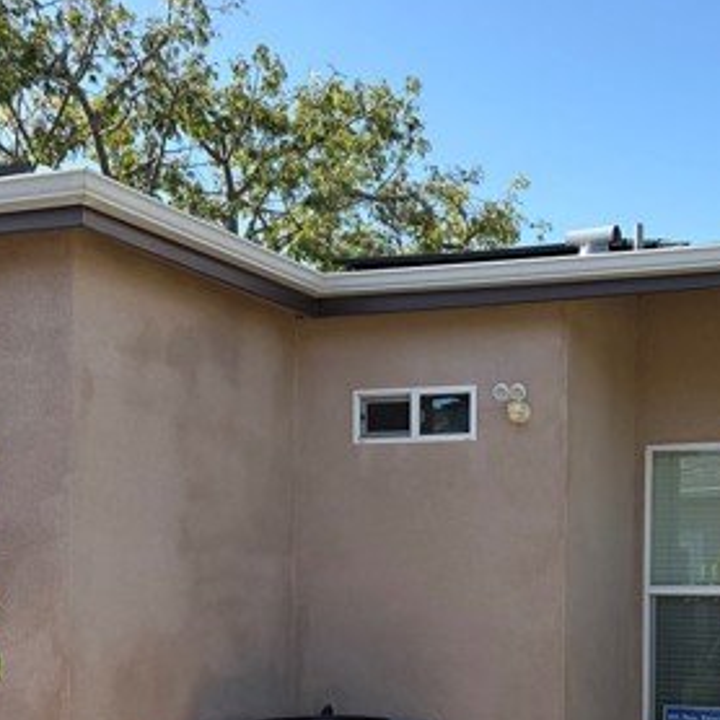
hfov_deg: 31.5
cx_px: 552
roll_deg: -0.5
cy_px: 585
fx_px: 1247
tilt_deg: +0.5
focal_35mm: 53
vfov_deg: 31.3
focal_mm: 5.96
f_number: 1.6
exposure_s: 1/1953
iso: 50
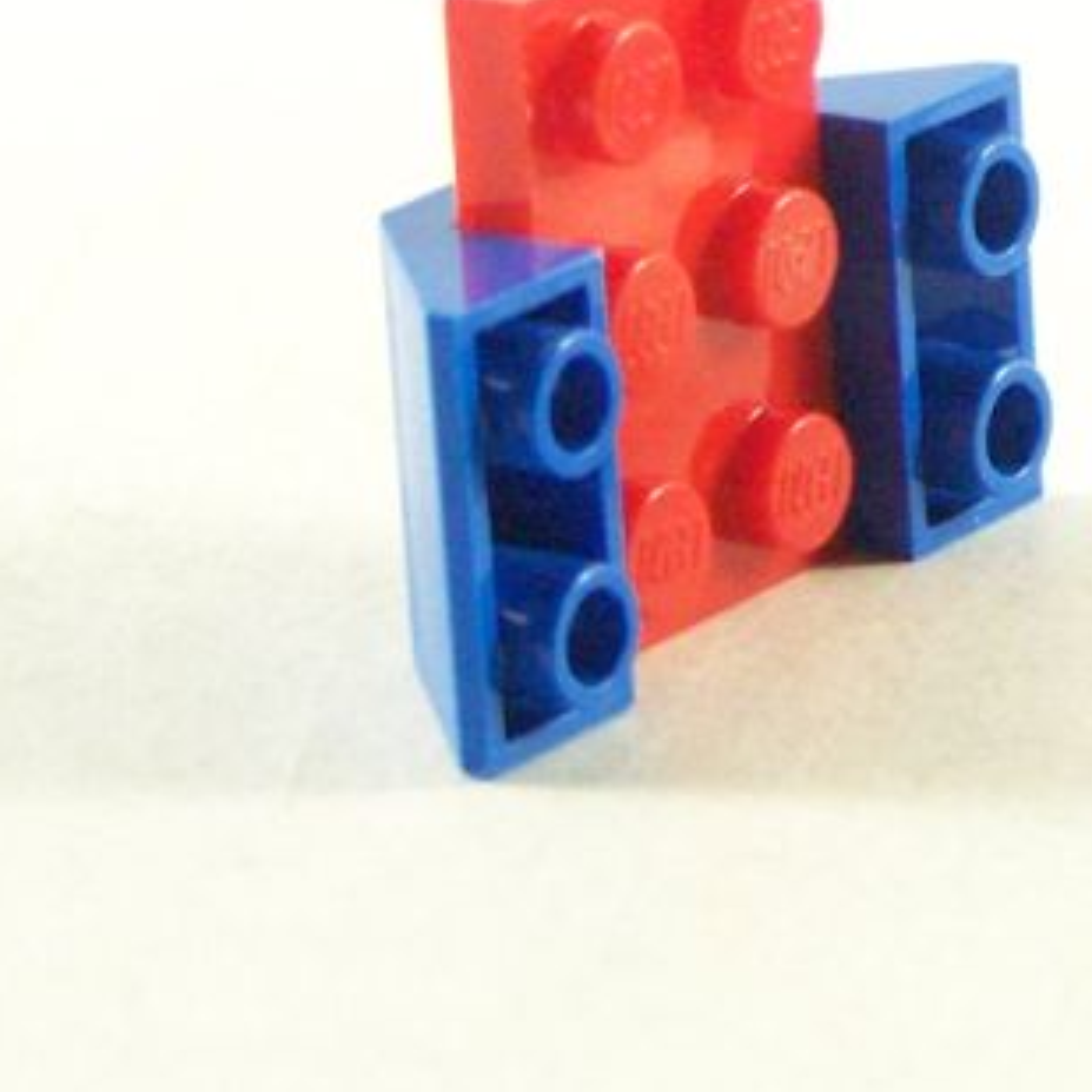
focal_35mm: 240
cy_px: -81
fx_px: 8566
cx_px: 1771
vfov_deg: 7.3
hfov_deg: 7.1
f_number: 3.2
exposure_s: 1/60
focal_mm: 13.7
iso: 400
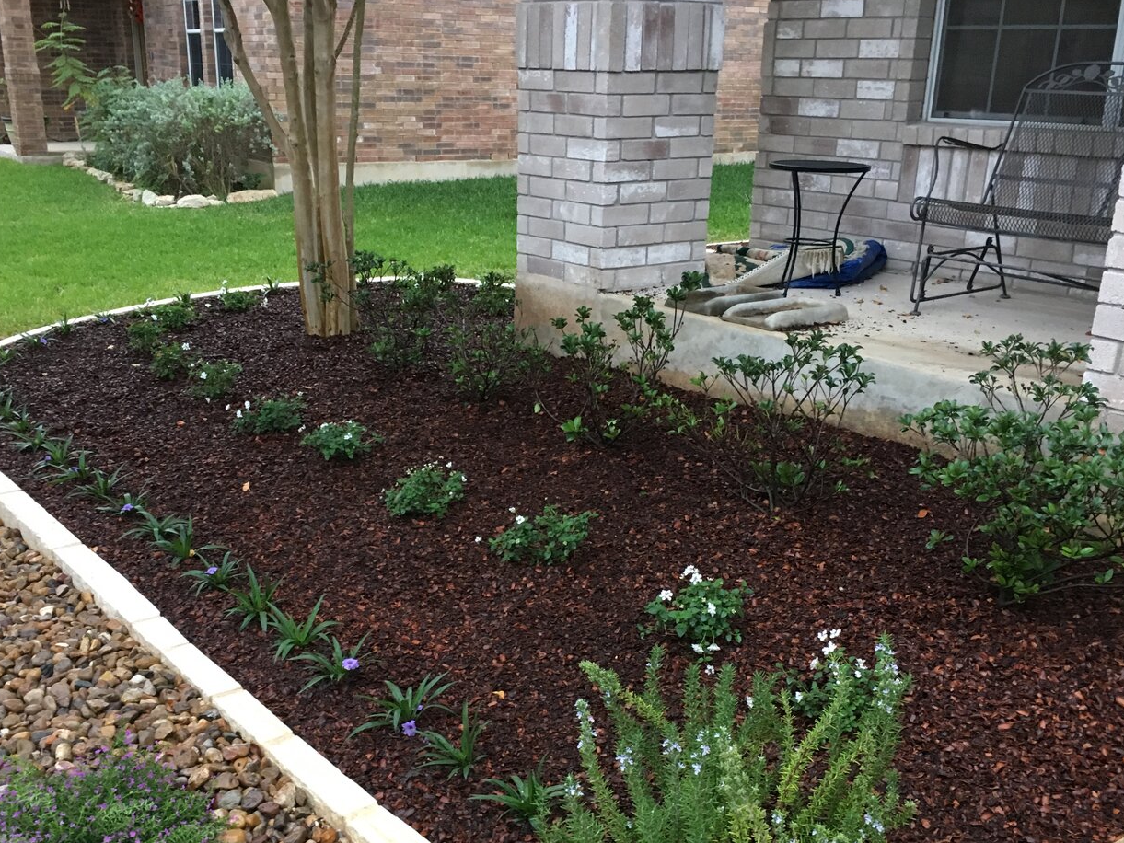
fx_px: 1234
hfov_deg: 48.9
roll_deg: -1.1
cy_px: 541
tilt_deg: -20.7
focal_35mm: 38
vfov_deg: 37.4
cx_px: 518
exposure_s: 1/30
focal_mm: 4.15
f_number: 2.2
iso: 125
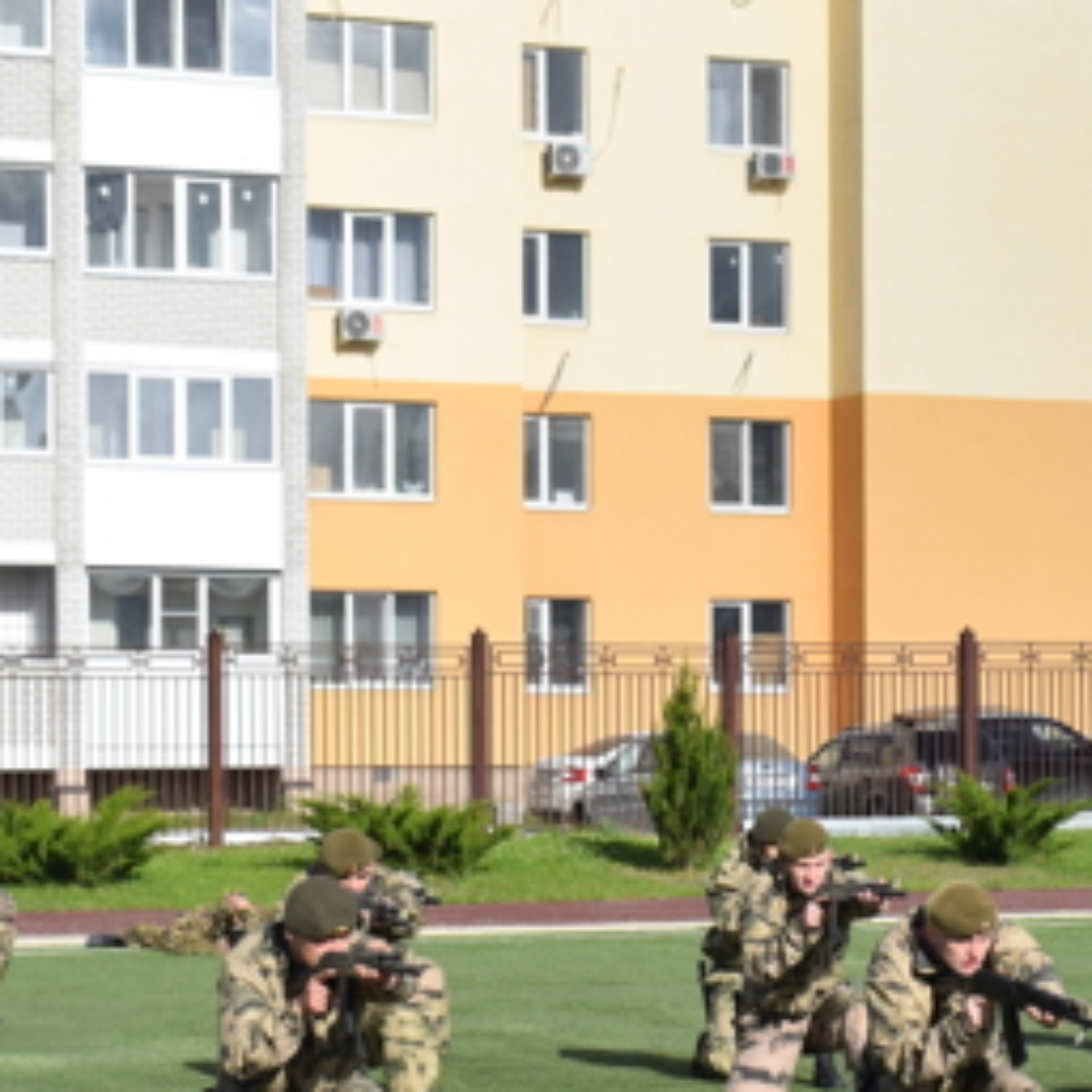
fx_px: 4113
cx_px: 786
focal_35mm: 115
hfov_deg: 15.1
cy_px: 778
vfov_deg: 15.1
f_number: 7.1
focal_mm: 31
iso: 400
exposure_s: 1/1600
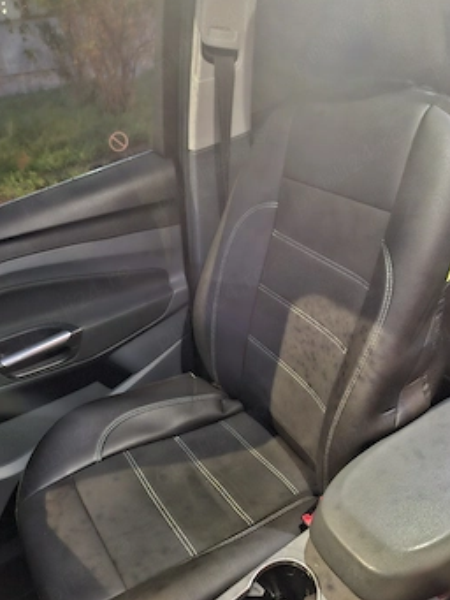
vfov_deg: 65.2
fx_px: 468
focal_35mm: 27
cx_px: 246
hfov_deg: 51.3
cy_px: 327
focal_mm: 5.54
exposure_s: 1/7
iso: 2000
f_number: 1.8
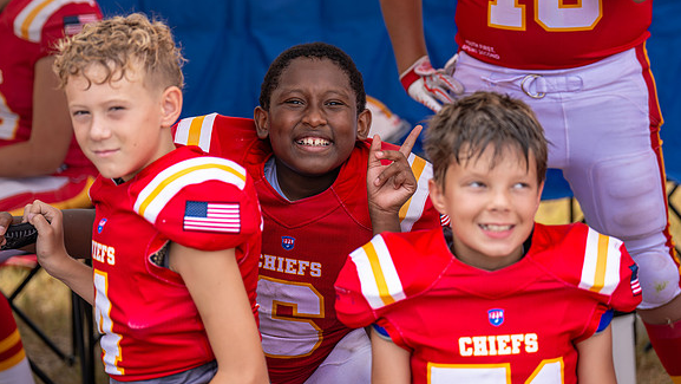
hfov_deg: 17.3
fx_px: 2240
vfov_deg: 9.8
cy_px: 147
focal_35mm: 124
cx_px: 323
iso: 160
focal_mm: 109
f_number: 2.8
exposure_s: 1/1600
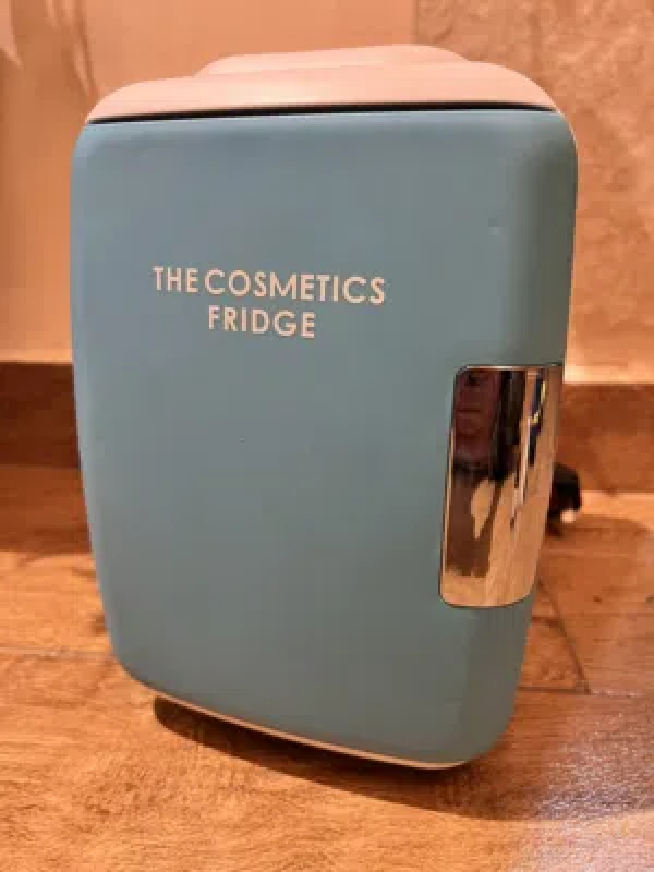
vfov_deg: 67.3
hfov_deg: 53.1
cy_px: 436
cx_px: 327
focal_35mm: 26
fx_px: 655
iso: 320
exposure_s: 1/50
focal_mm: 5.7
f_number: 1.5
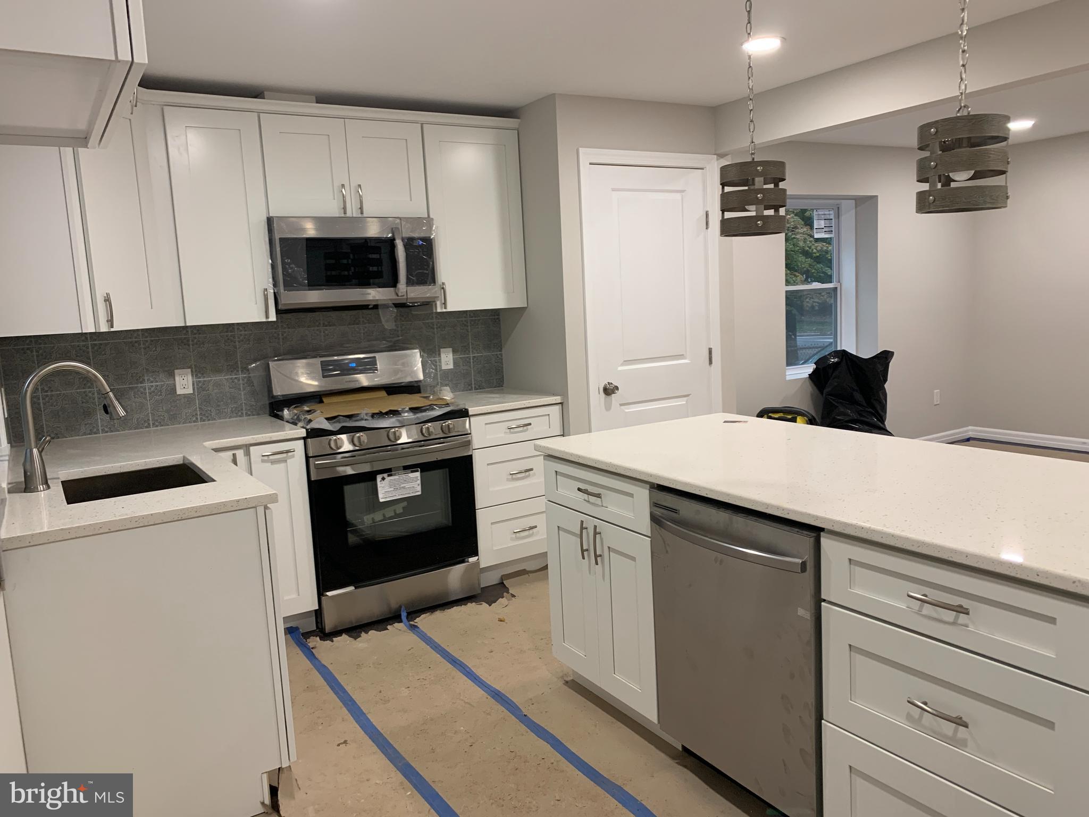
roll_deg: +3.5
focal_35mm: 26
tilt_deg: -7.2
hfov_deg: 67.3
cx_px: 544
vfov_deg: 53.1
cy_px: 408
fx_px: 818
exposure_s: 1/60
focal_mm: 4.25
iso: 100
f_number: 1.8
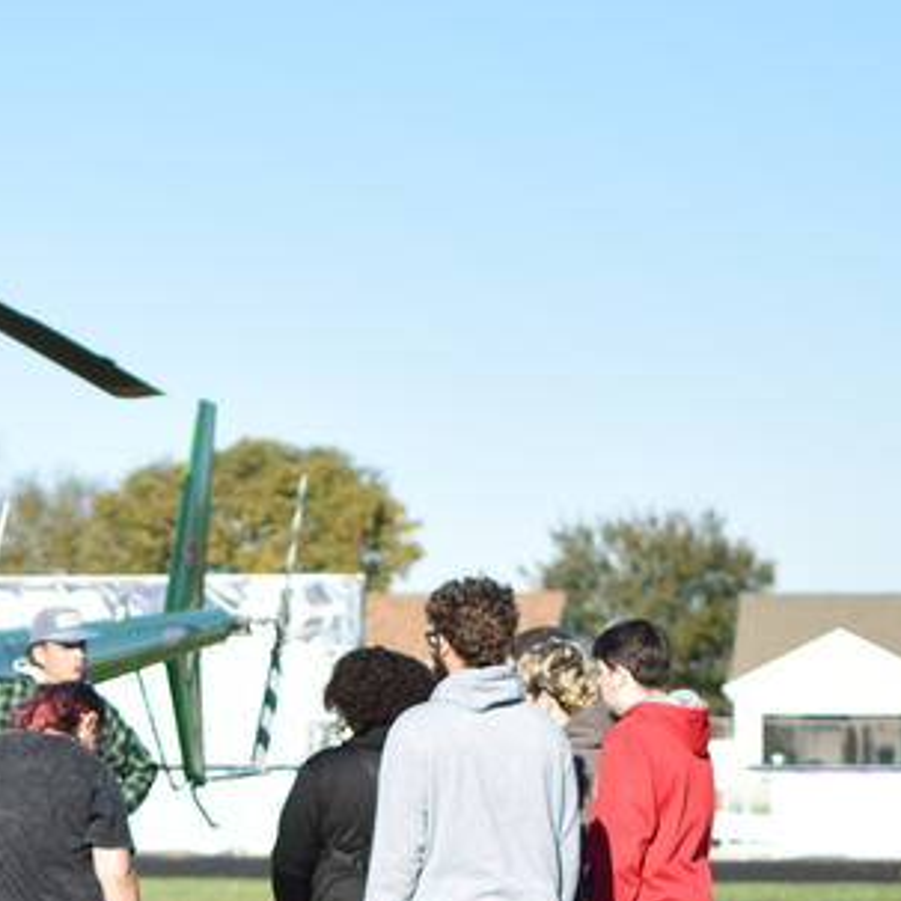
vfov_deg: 11.8
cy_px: 653
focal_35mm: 147
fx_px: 4341
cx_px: -107
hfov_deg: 11.7
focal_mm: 35
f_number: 1.8
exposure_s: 1/4000
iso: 160
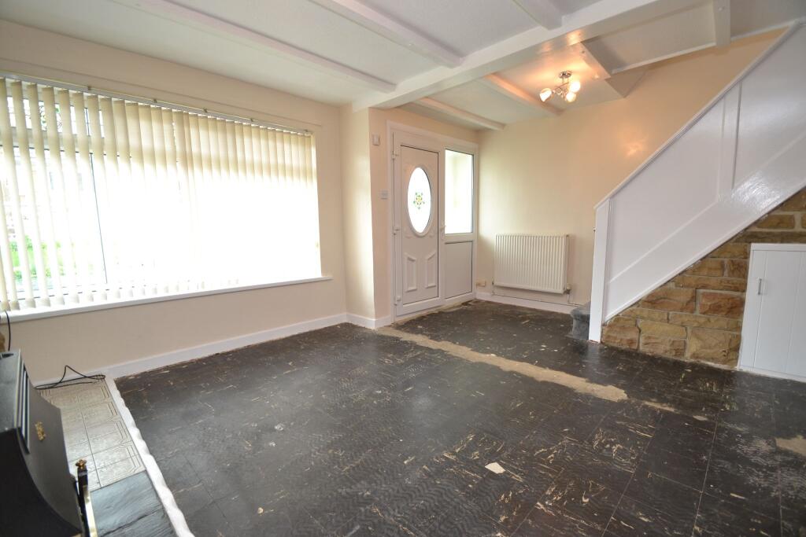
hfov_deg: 100.4
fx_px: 336
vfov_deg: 77.3
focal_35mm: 15
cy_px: 268
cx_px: 403
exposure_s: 1/60
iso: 400
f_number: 4
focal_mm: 10
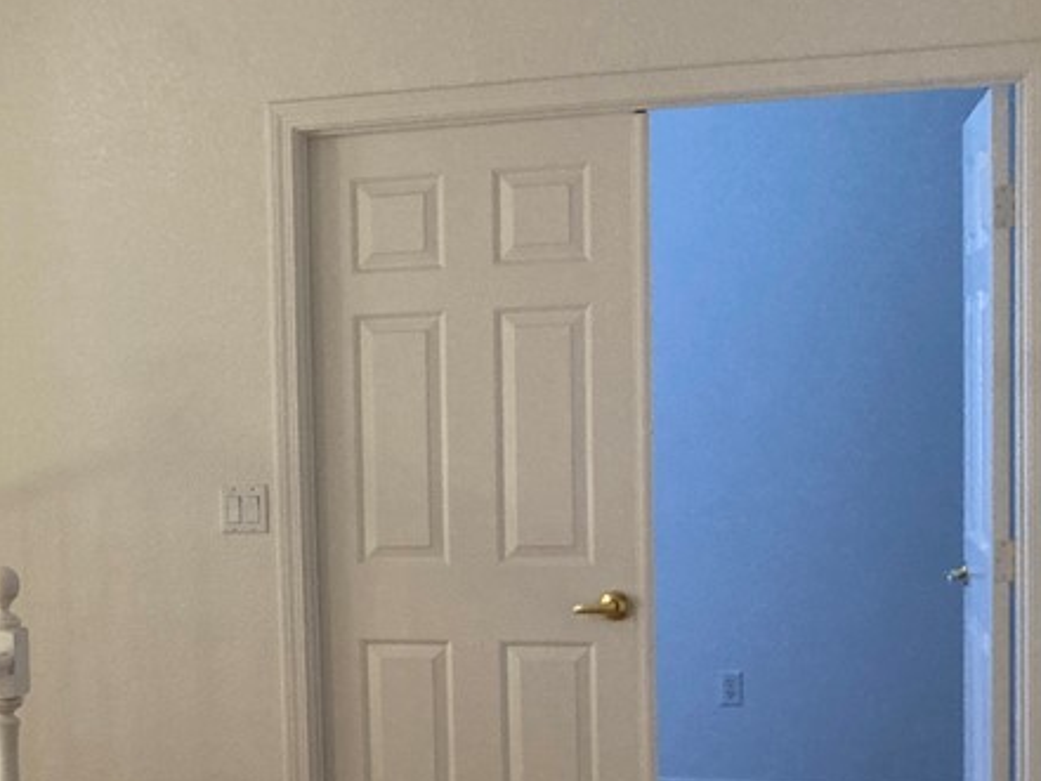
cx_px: 71
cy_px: 566
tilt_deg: -2.7
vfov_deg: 22.4
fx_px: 1955
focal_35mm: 65
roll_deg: +1.7
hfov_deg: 28.5
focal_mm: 3.99
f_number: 1.8
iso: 250
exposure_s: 1/60
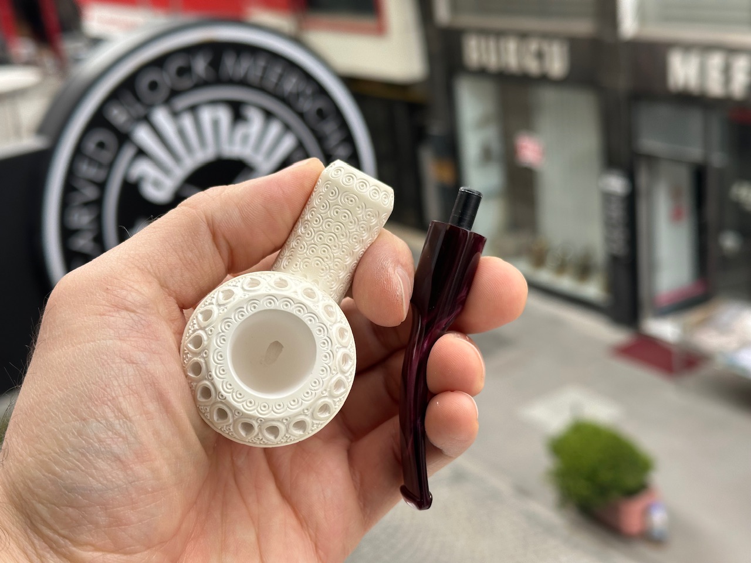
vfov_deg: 30.3
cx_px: 376
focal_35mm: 48
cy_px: 282
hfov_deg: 39.7
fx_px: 1041
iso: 64
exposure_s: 1/990
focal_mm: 6.86
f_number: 1.78
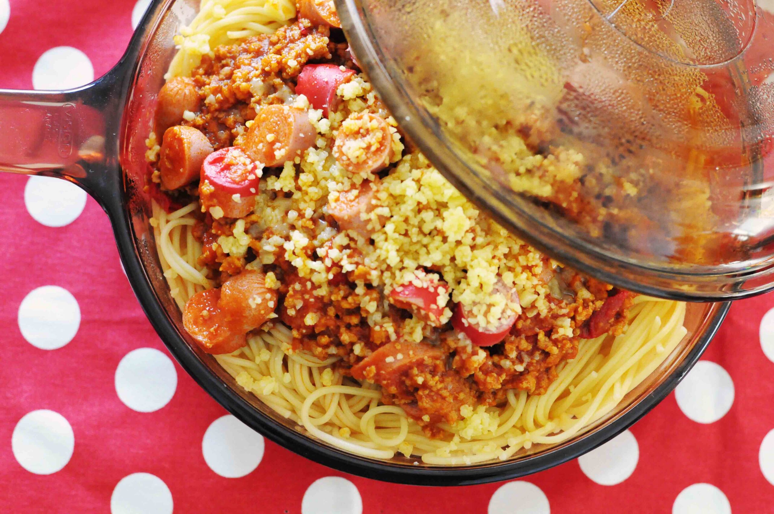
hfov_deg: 27.0
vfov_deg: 18.1
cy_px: 257
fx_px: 1610
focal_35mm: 75
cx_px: 387
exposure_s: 1/125
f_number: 3.5
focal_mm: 50
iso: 3200
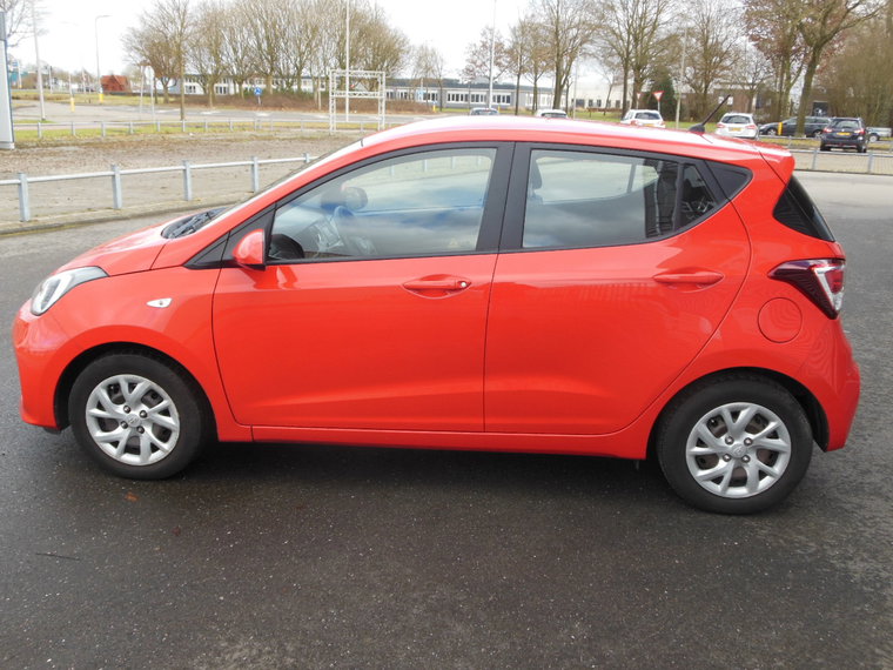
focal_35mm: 33
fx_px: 851
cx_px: 446
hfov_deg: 55.4
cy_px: 335
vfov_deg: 42.9
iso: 125
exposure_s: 1/250
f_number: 3.5
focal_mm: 6
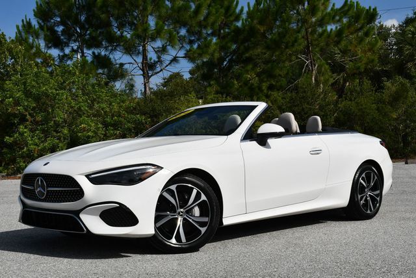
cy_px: 139
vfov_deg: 26.0
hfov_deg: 38.2
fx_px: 601
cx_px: 208
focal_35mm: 52
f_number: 10
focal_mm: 26
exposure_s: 1/400
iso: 100
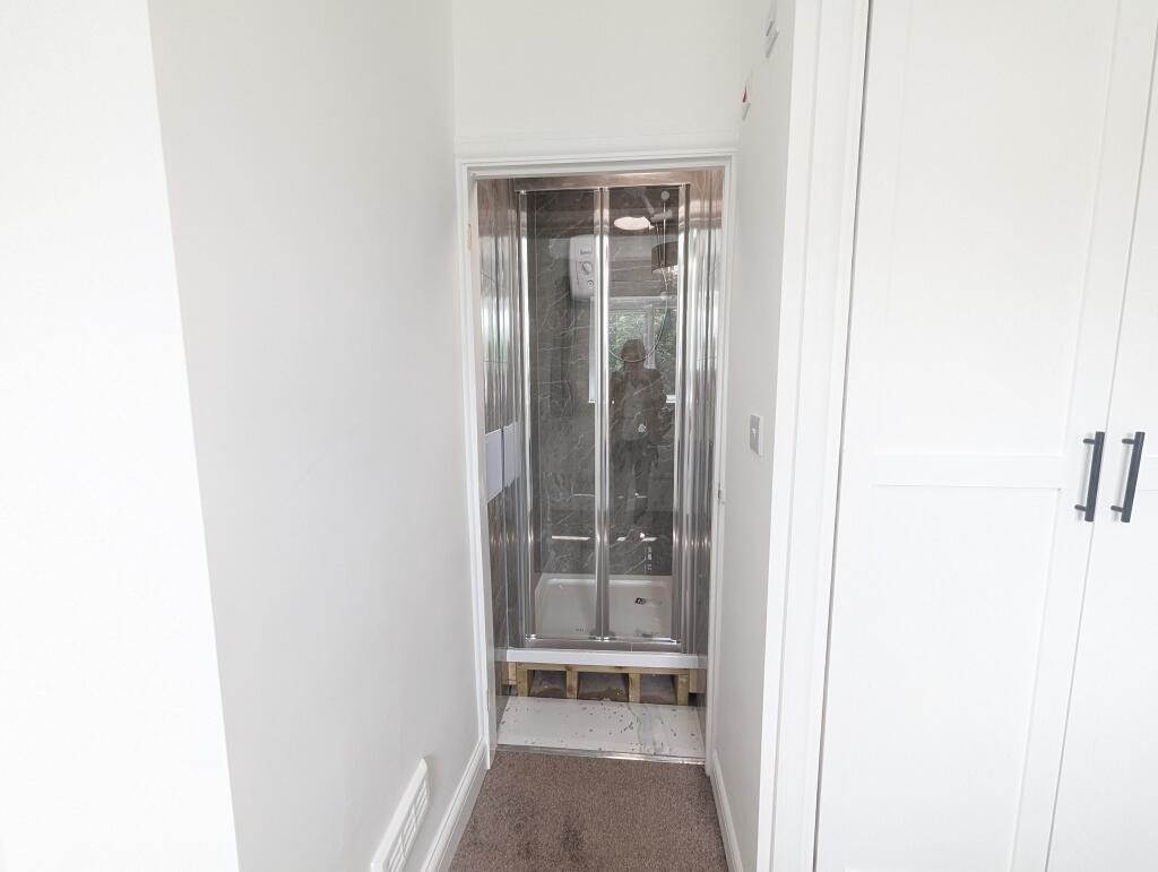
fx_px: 435
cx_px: 579
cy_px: 436
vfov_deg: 90.1
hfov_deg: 106.1
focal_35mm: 13
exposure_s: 1/100
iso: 164
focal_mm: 1.95
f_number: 2.2
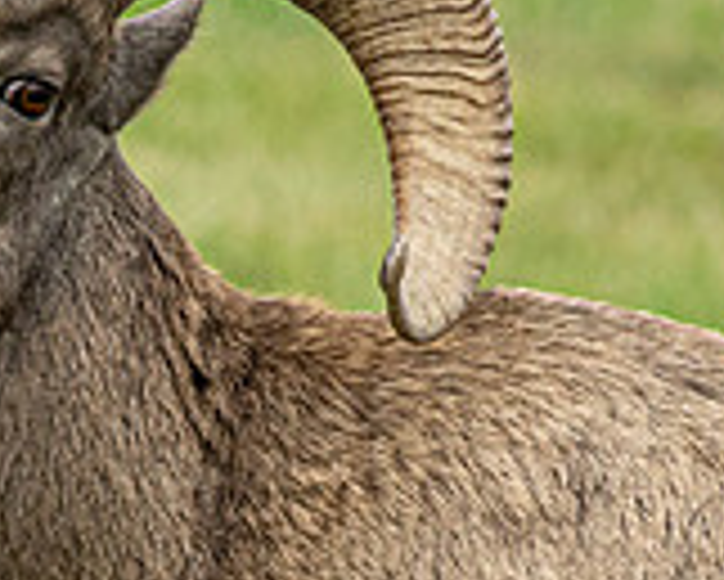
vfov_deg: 0.7
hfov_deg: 0.9
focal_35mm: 2238
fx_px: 47984
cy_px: 476
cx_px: 112
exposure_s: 1/500
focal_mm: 220
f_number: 4
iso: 400
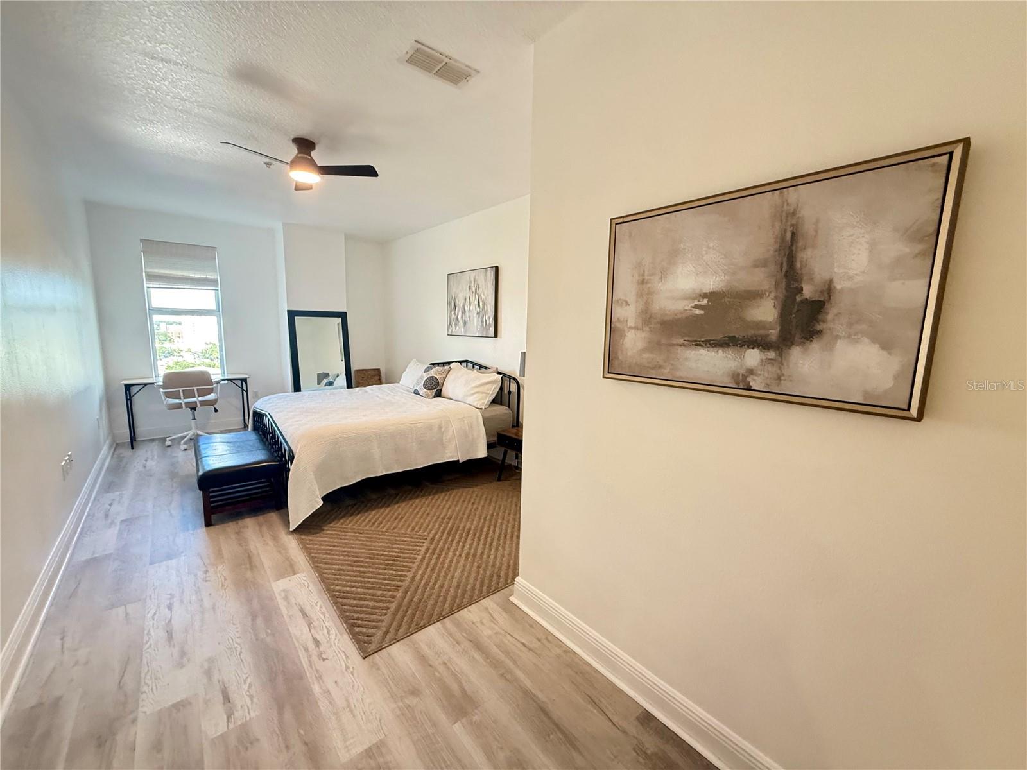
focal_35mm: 14
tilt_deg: -7.5
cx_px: 514
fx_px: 415
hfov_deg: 102.1
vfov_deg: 85.7
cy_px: 385
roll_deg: -1.2
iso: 320
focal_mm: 2.22
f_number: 2.2
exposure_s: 1/60
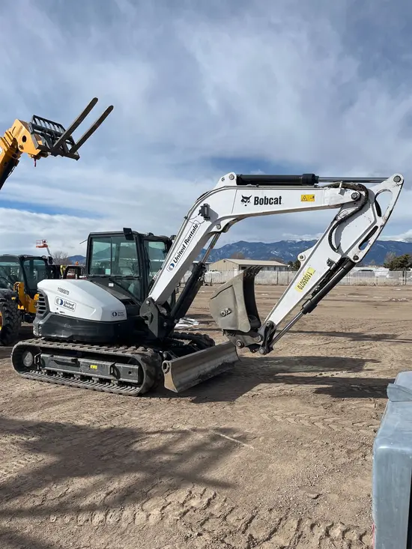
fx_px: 412
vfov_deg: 67.3
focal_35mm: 26
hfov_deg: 53.1
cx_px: 206
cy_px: 274
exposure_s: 1/5848
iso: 50
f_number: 1.6
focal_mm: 5.1
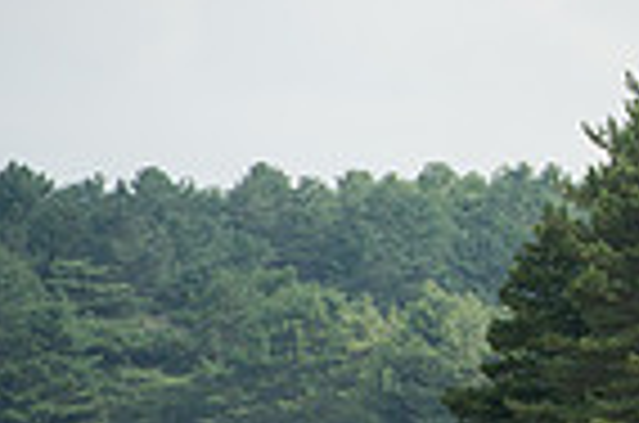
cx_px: 1300
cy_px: 158
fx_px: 14469
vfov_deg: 1.7
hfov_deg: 2.5
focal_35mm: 817
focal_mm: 200
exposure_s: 1/400
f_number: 6.3
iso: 200
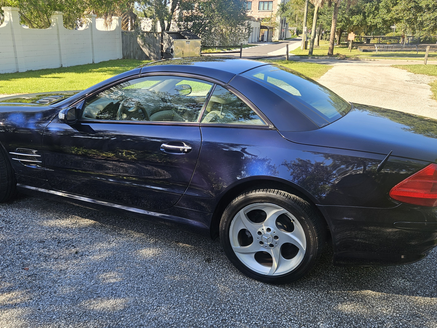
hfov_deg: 55.1
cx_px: 187
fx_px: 417
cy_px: 197
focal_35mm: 33
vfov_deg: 42.7
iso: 25
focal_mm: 5.4
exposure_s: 1/303
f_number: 1.8
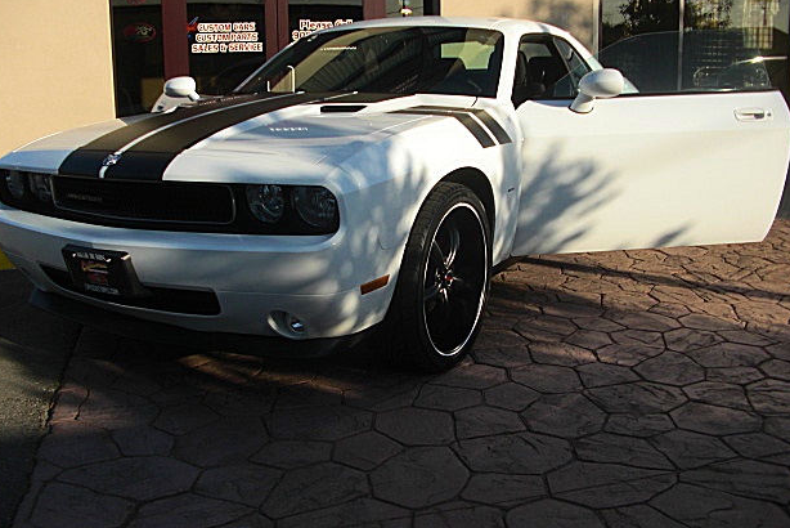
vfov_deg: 34.2
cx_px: 392
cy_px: 251
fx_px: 856
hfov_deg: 49.5
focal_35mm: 39
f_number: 2.8
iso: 50
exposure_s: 1/1000
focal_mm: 6.3
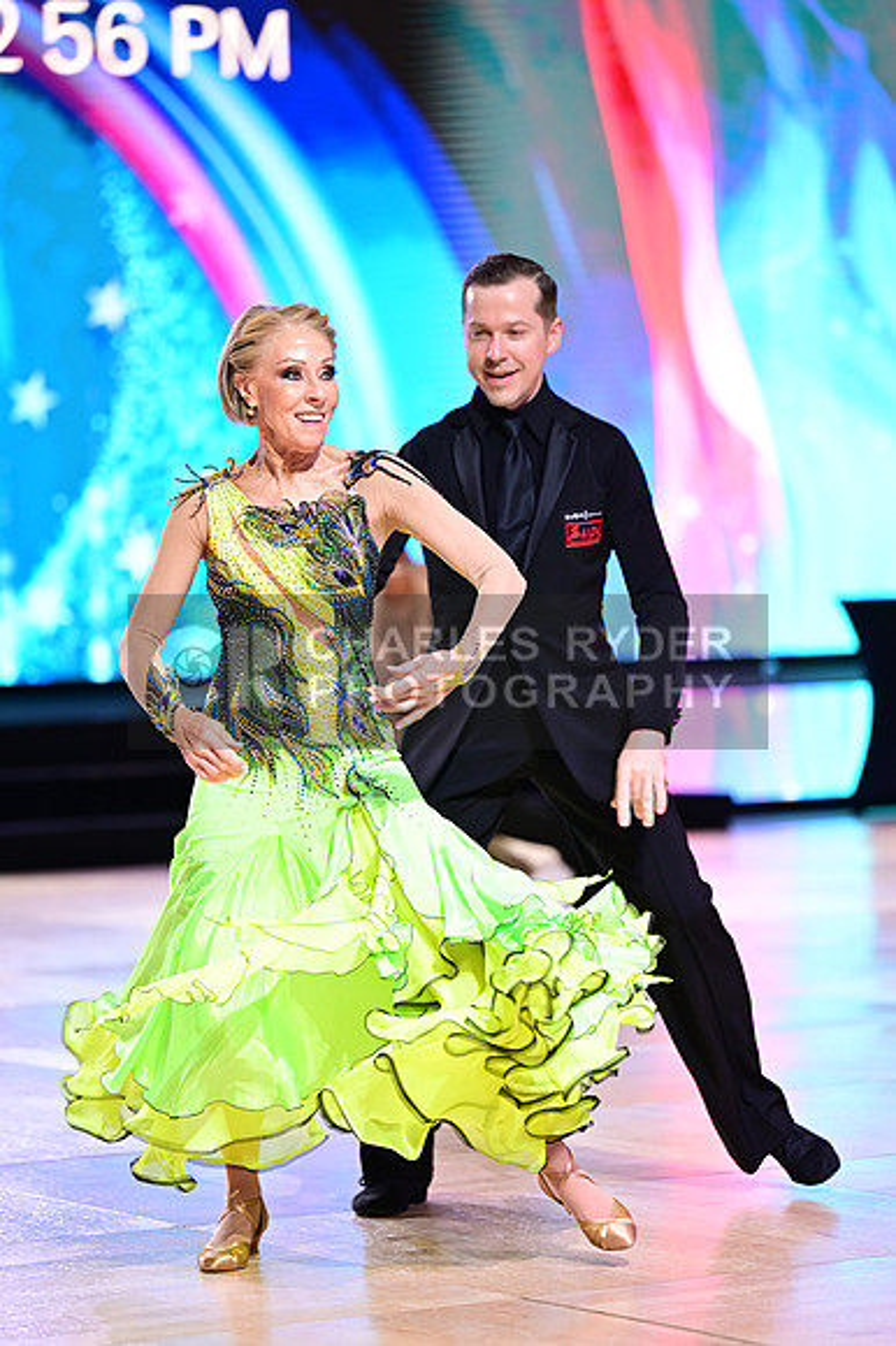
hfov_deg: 10.5
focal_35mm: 130
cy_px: 673
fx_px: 4859
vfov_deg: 15.8
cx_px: 448
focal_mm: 130
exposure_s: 1/400
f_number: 2.8
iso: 1600
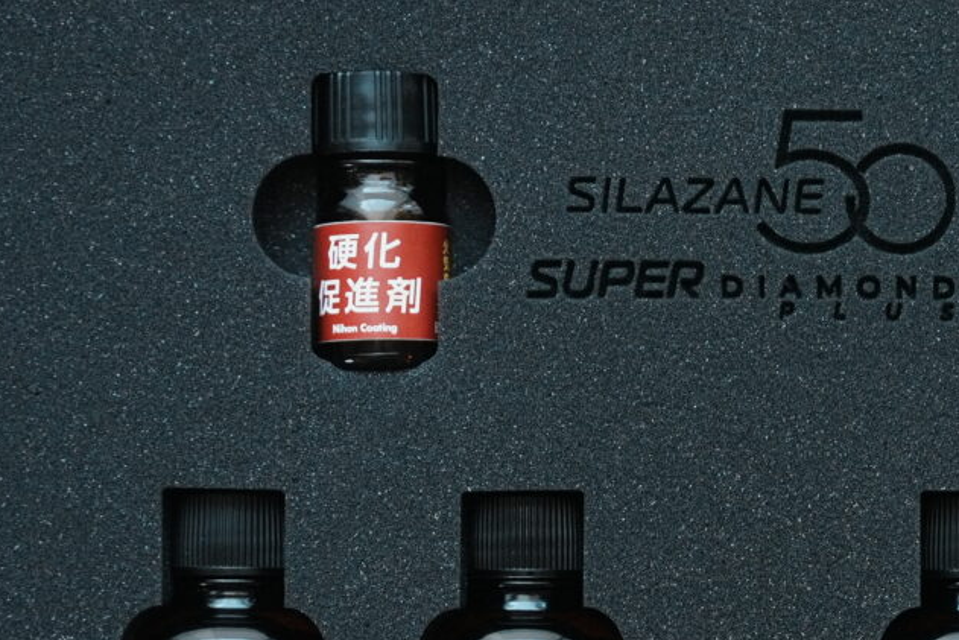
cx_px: 928
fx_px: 4370
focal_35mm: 164
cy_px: 515
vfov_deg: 8.4
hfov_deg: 12.4
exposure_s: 1/320
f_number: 2.8
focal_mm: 64
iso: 1000
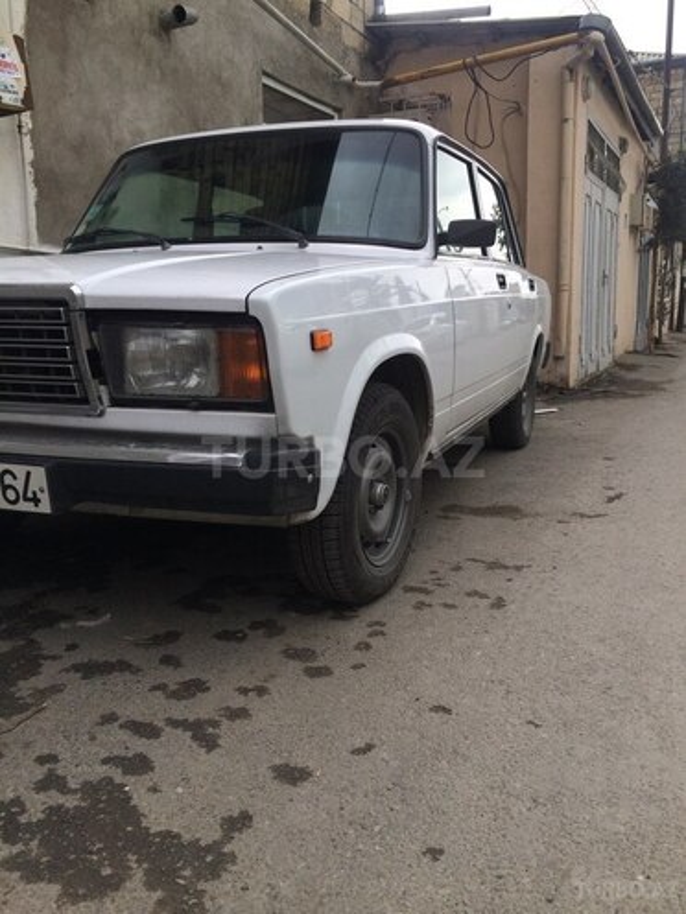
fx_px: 766
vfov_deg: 61.7
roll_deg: +3.0
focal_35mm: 29
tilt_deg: -12.3
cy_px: 457
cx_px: 343
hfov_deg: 48.2
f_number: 2.2
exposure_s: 1/873
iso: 32
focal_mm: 4.15
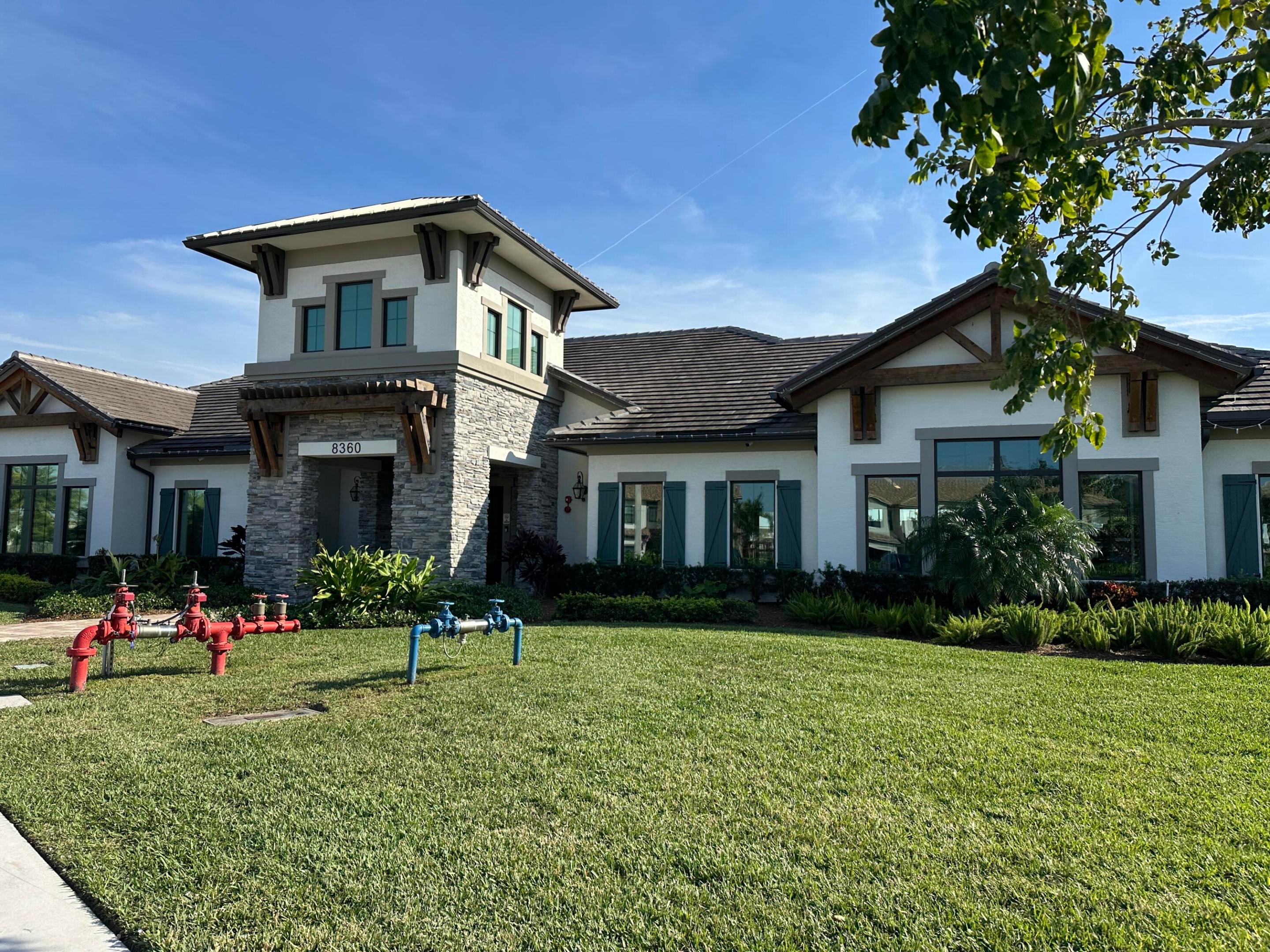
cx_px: 635
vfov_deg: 56.8
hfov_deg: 71.6
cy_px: 476
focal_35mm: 24
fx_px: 881
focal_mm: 6.86
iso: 80
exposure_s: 1/2967
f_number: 1.78
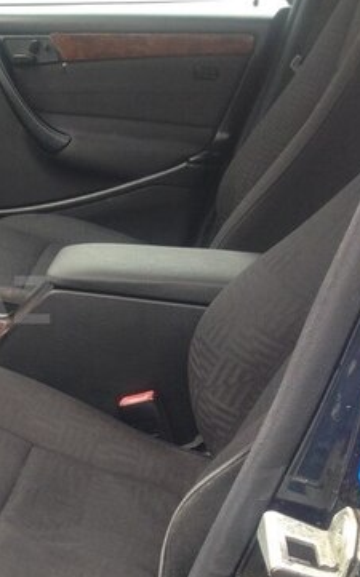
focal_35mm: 64
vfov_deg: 32.0
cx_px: -114
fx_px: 1007
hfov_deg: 18.8
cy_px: 300
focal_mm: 4.12
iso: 50
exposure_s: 1/60
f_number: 2.4
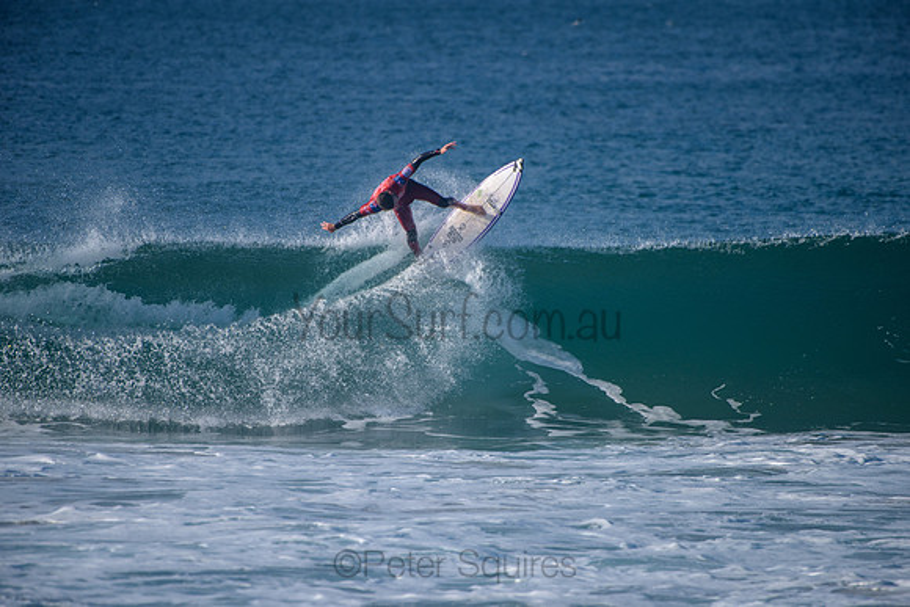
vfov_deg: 2.7
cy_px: 304
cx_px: 455
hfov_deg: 4.0
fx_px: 13080
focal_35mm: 517
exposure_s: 1/2000
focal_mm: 500
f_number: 5.6
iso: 200
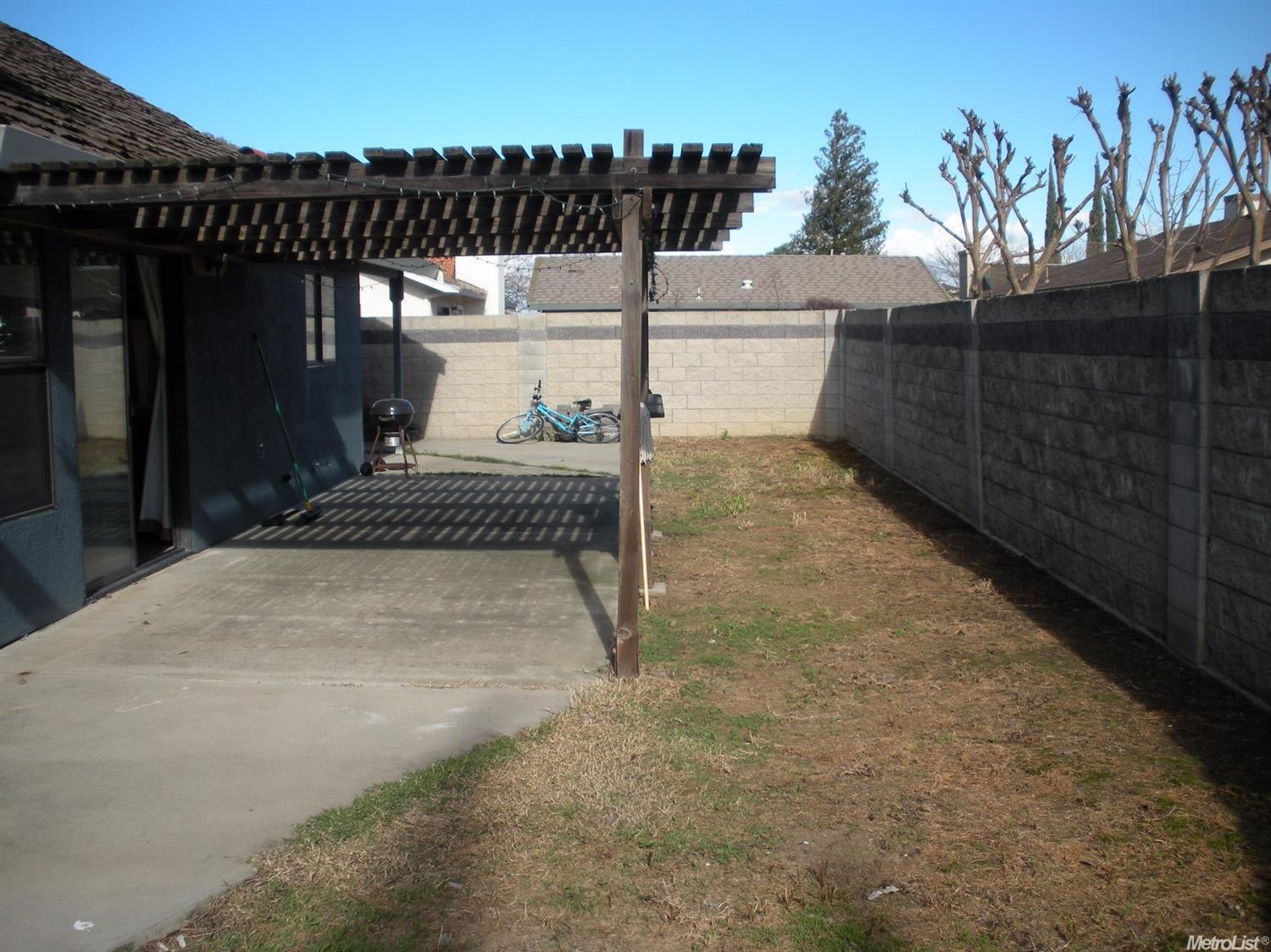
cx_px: 636
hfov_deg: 52.6
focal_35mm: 35
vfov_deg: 40.7
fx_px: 1285
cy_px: 476
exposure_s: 1/570
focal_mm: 6.3
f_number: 3.5
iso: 64
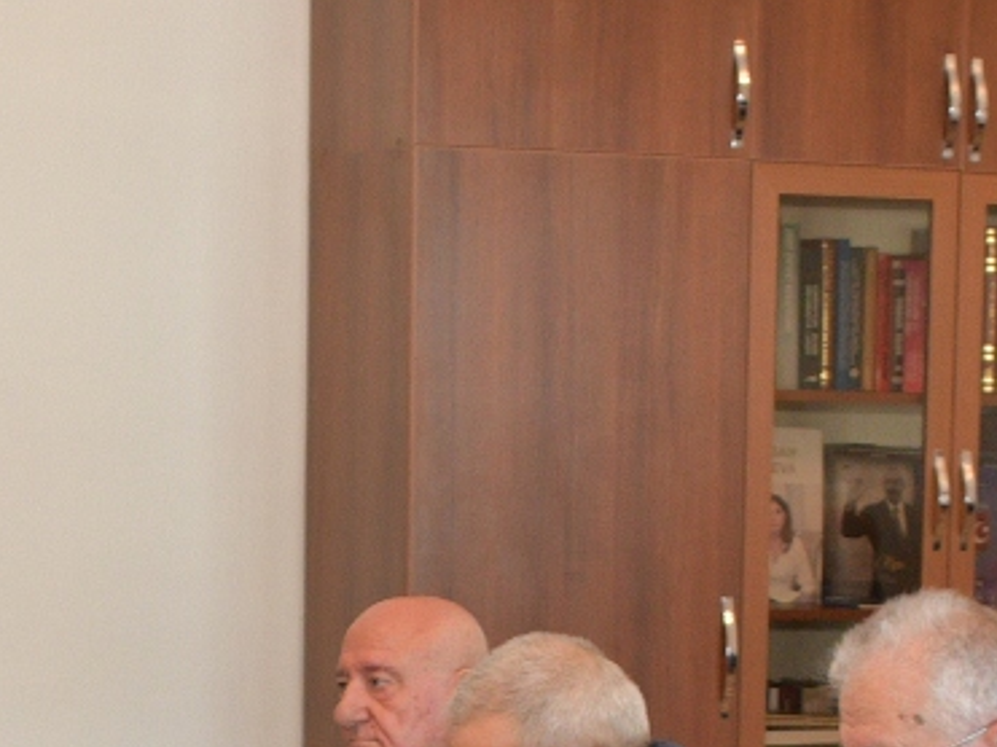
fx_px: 3369
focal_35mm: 117
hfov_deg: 16.8
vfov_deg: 12.3
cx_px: 344
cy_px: 967
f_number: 3.5
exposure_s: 1/80
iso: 800
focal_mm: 18
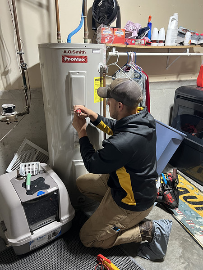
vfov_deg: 67.3
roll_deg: -0.7
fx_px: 203
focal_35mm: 26
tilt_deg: -20.4
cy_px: 135
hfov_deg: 53.1
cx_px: 102
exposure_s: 1/60
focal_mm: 5.7
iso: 250
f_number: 1.5
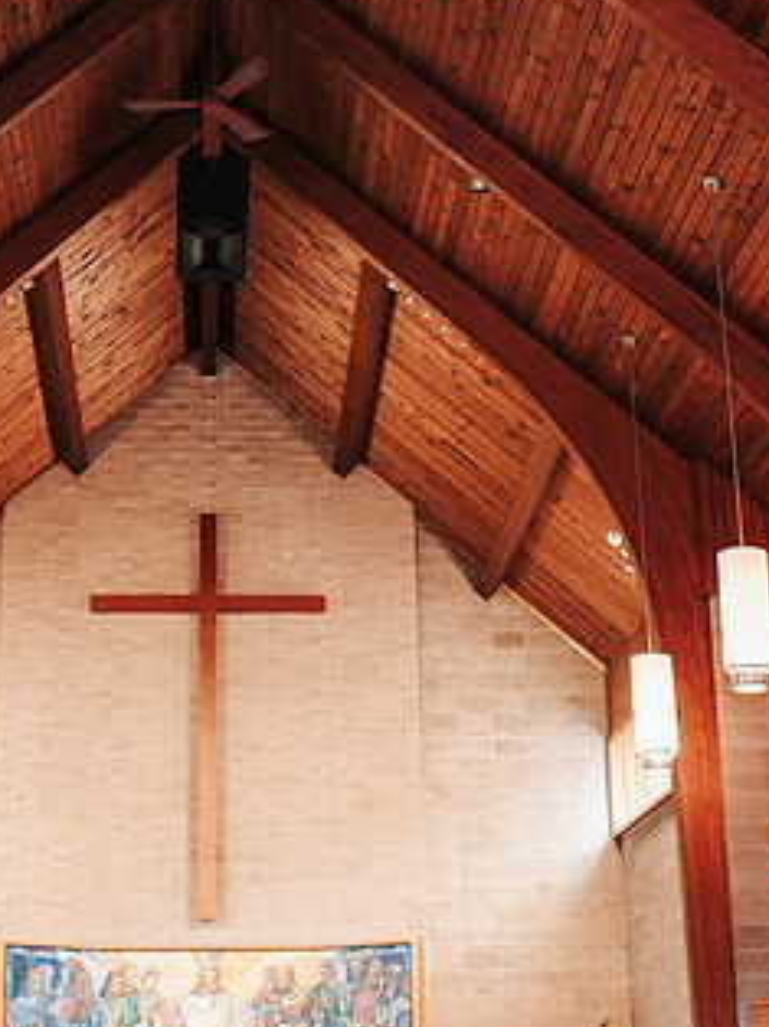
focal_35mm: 69
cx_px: 266
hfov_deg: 21.2
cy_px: 491
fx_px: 2047
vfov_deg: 28.2
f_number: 3.2
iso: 900
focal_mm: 35
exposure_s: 1/125
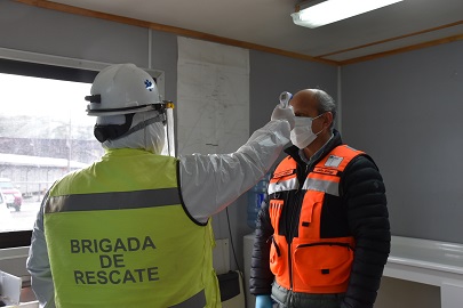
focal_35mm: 39
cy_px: 154
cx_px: 232
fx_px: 502
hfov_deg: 49.6
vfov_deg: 34.2
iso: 400
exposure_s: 1/100
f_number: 5
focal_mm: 26
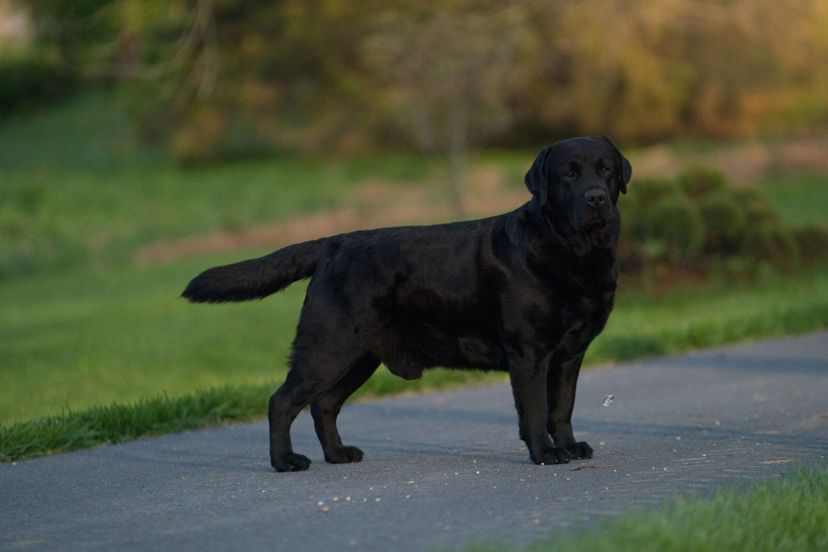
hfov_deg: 10.3
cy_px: 276
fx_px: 4600
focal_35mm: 200
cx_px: 414
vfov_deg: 6.9
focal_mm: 200
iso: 4000
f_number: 2.8
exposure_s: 1/16000
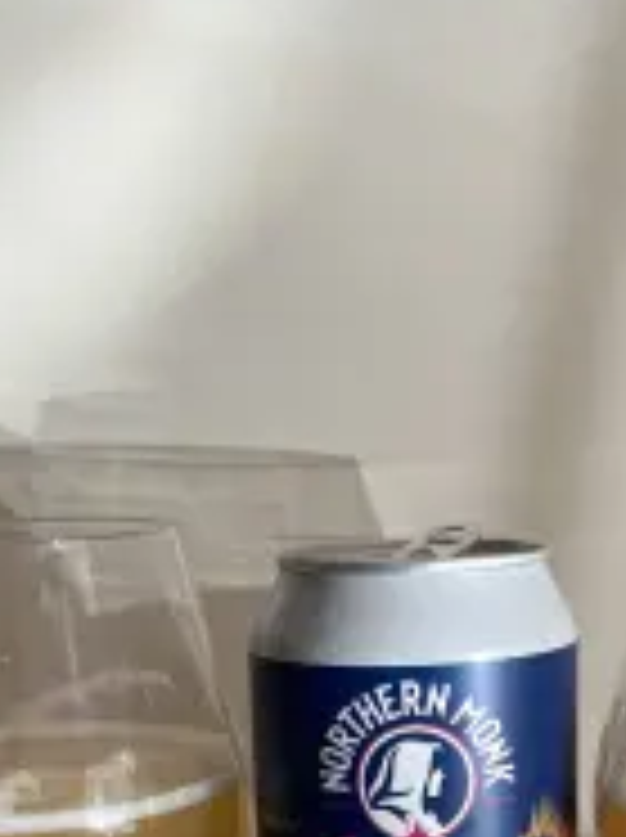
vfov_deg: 33.1
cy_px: 706
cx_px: 383
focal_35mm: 56
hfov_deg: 26.0
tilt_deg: -12.4
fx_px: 1353
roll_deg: +1.0
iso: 32
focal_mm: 5.1
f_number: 1.6
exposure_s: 1/121
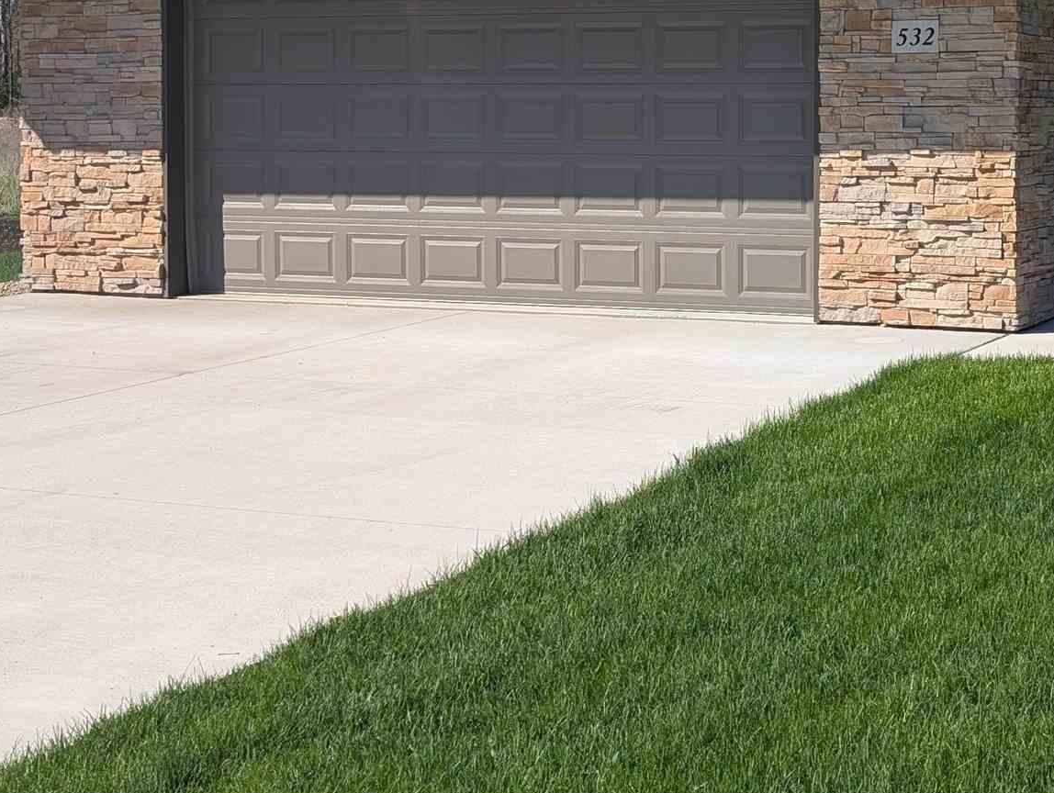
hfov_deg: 29.5
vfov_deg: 22.8
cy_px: 205
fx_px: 1951
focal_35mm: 64
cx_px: 842
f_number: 1.68
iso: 20
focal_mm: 6.9
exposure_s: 1/1087
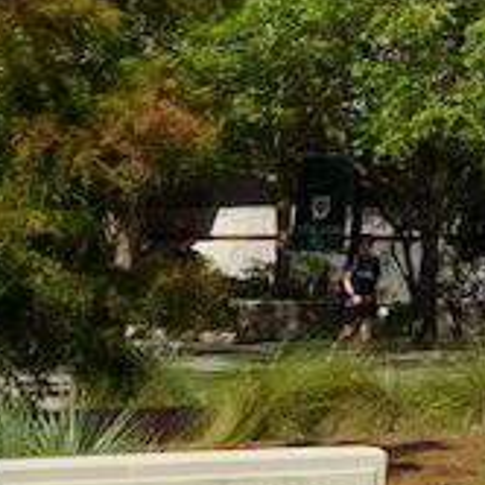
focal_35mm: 183
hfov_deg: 7.9
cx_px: 1569
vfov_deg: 9.1
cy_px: -421
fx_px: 2901
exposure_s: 1/160
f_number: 10
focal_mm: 28
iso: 100
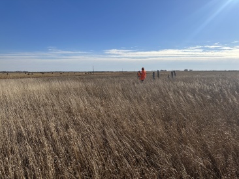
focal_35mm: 24
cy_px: 90
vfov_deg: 56.8
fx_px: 166
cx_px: 120
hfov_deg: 71.6
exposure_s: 1/8197
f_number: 1.78
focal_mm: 6.86
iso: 80
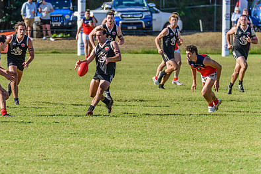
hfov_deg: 4.3
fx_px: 3458
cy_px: 75
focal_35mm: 477
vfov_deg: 2.9
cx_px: 86
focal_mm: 300
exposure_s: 1/2000
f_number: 6
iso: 800
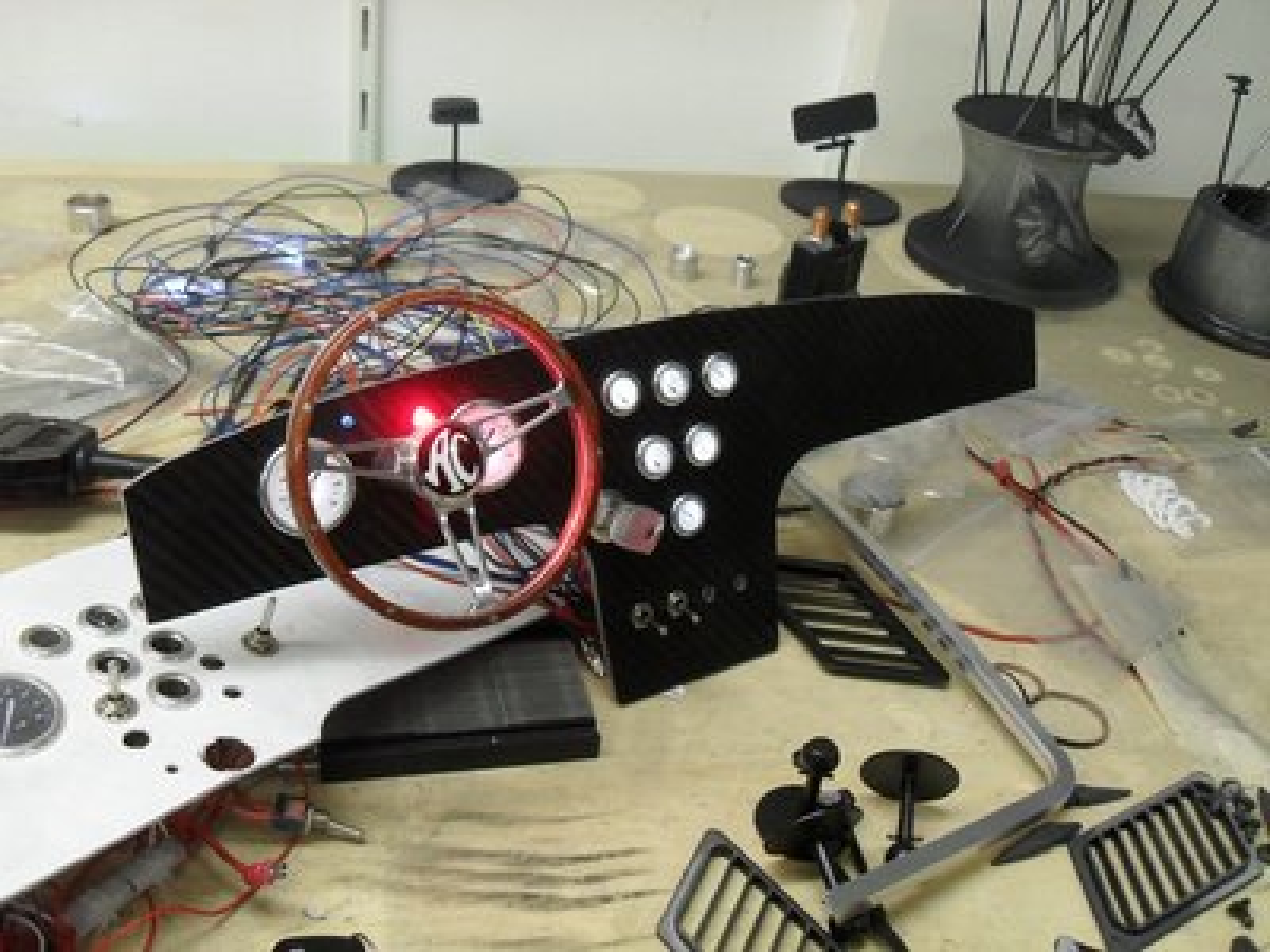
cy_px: 476
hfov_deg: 52.6
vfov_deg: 40.7
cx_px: 635
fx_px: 1284
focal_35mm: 35
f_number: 2.8
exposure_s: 1/30
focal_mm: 6.2
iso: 160
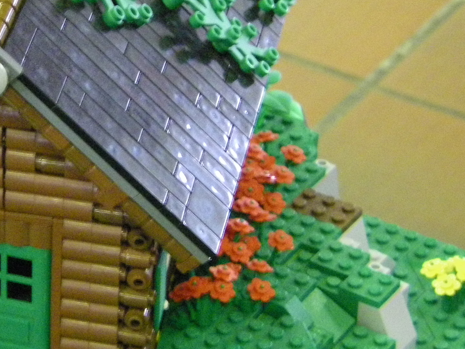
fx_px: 2647
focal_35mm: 197
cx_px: 67
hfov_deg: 10.0
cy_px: 160
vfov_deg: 7.5
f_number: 4
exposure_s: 1/5
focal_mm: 14.4
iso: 800
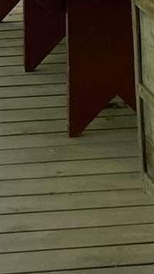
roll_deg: -0.6
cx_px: 68
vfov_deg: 8.6
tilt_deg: -5.0
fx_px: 1770
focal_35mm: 244
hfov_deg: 5.0
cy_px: -187
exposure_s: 1/138
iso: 32
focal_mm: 4.25
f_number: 1.8
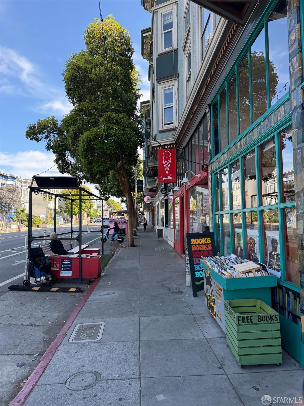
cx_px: 152
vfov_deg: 71.6
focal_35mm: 24
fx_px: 281
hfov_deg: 56.8
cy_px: 203
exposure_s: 1/1032
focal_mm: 6.76
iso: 100
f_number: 1.78
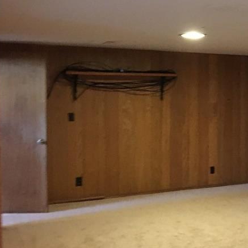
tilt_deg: -0.5
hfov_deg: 27.2
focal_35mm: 60
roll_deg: -1.3
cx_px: 241
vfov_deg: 28.6
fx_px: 486
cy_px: 126
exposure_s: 1/15
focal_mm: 4.15
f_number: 2.2
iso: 500
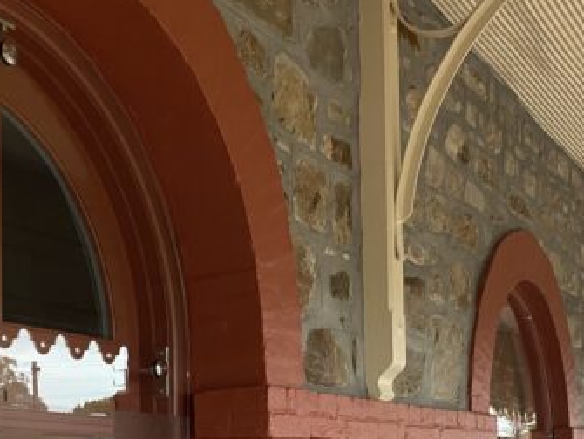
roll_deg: +0.1
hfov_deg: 31.1
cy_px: 432
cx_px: 255
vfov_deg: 22.8
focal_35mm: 62
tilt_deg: +2.9
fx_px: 1047
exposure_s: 1/85
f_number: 1.8
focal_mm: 4.25
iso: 125
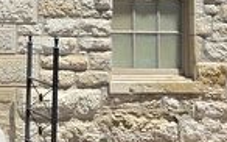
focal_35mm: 134
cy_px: 28
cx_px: -90
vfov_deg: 9.7
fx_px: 828
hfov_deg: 14.7
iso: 80
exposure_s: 1/4770
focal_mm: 5.4
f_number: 1.8
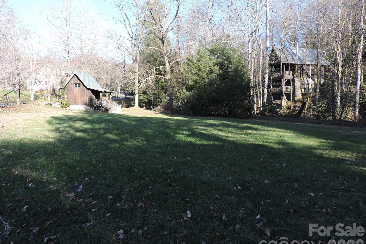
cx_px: 183
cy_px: 121
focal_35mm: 25
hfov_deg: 71.5
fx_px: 254
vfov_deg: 51.3
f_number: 3
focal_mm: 4.3
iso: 100
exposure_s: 1/250
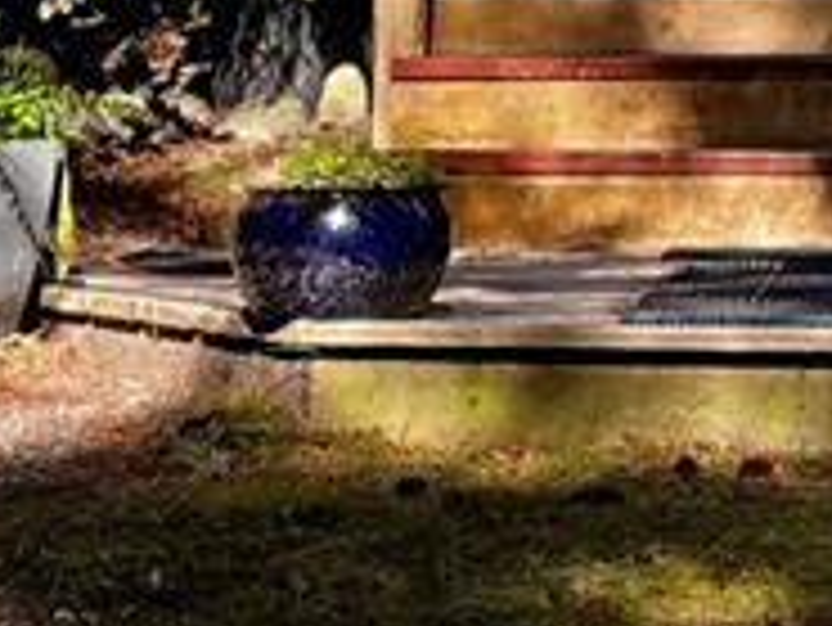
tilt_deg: +16.0
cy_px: -923
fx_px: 3463
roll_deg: -0.1
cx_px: 841
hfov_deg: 13.5
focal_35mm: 144
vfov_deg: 9.2
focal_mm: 5.1
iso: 50
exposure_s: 1/371
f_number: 1.6
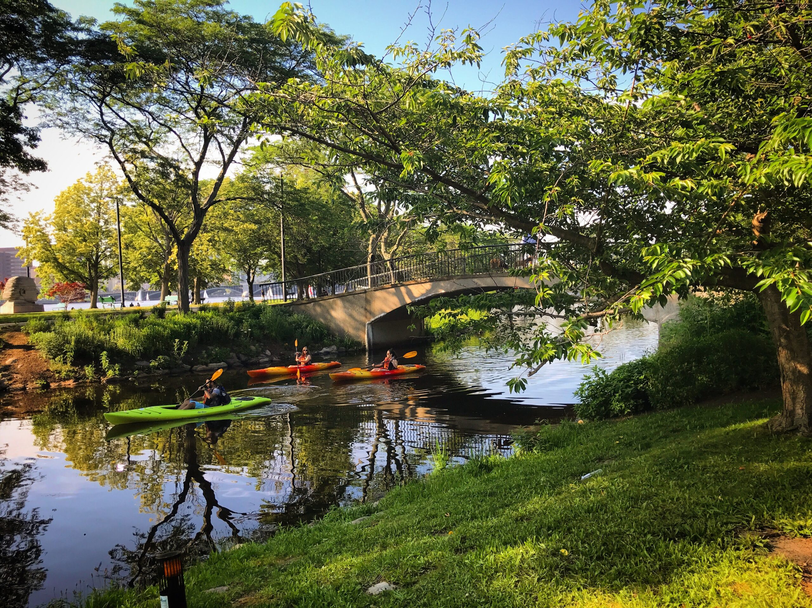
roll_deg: +2.1
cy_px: 304
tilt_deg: +0.2
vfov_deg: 49.7
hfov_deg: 63.5
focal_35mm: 28
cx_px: 406
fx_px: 657
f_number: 1.8
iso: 20
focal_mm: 3.99
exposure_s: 1/634
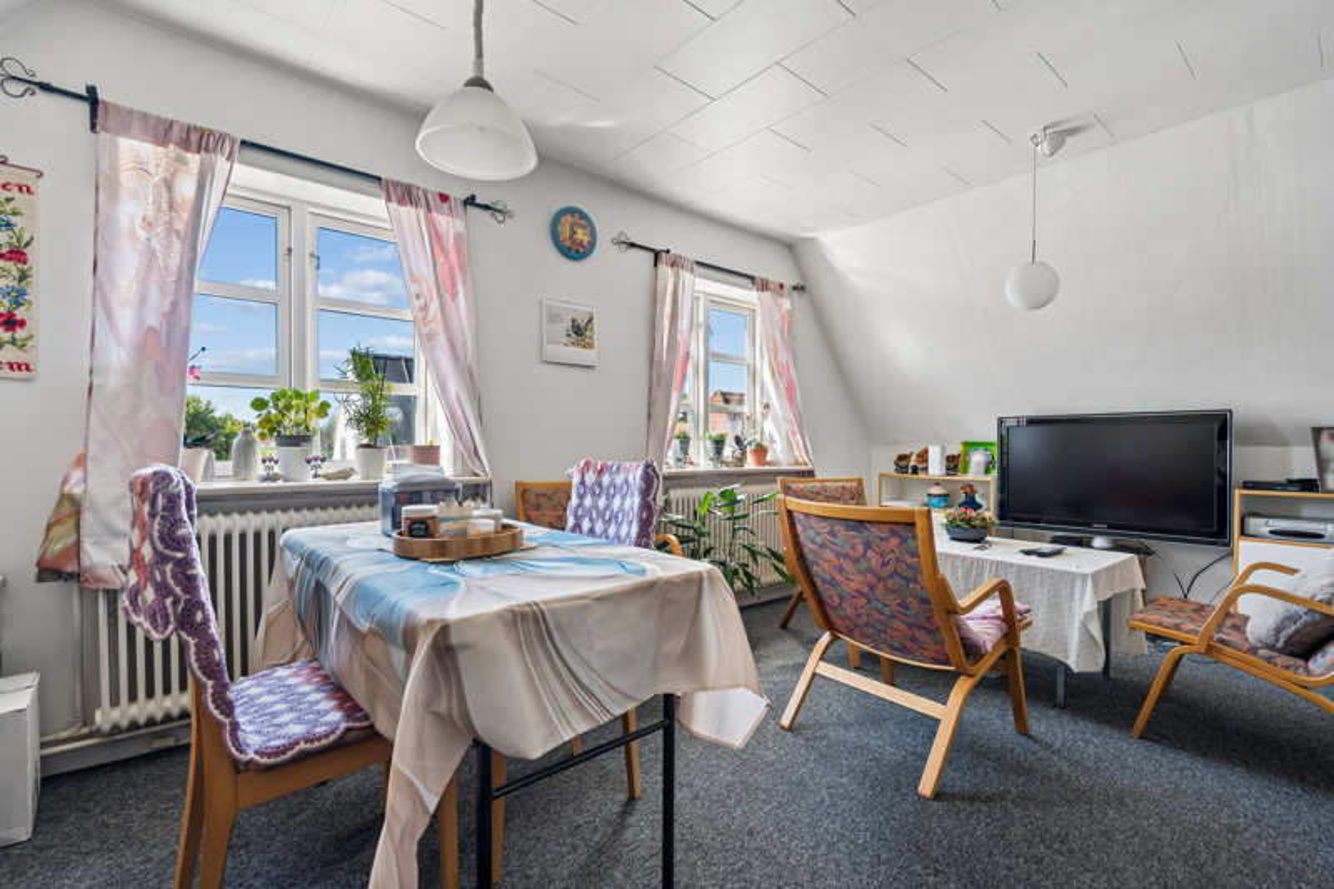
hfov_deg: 96.7
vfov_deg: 73.7
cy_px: 444
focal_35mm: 16
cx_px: 667
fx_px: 593
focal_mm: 16
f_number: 4
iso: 400
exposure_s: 1/60
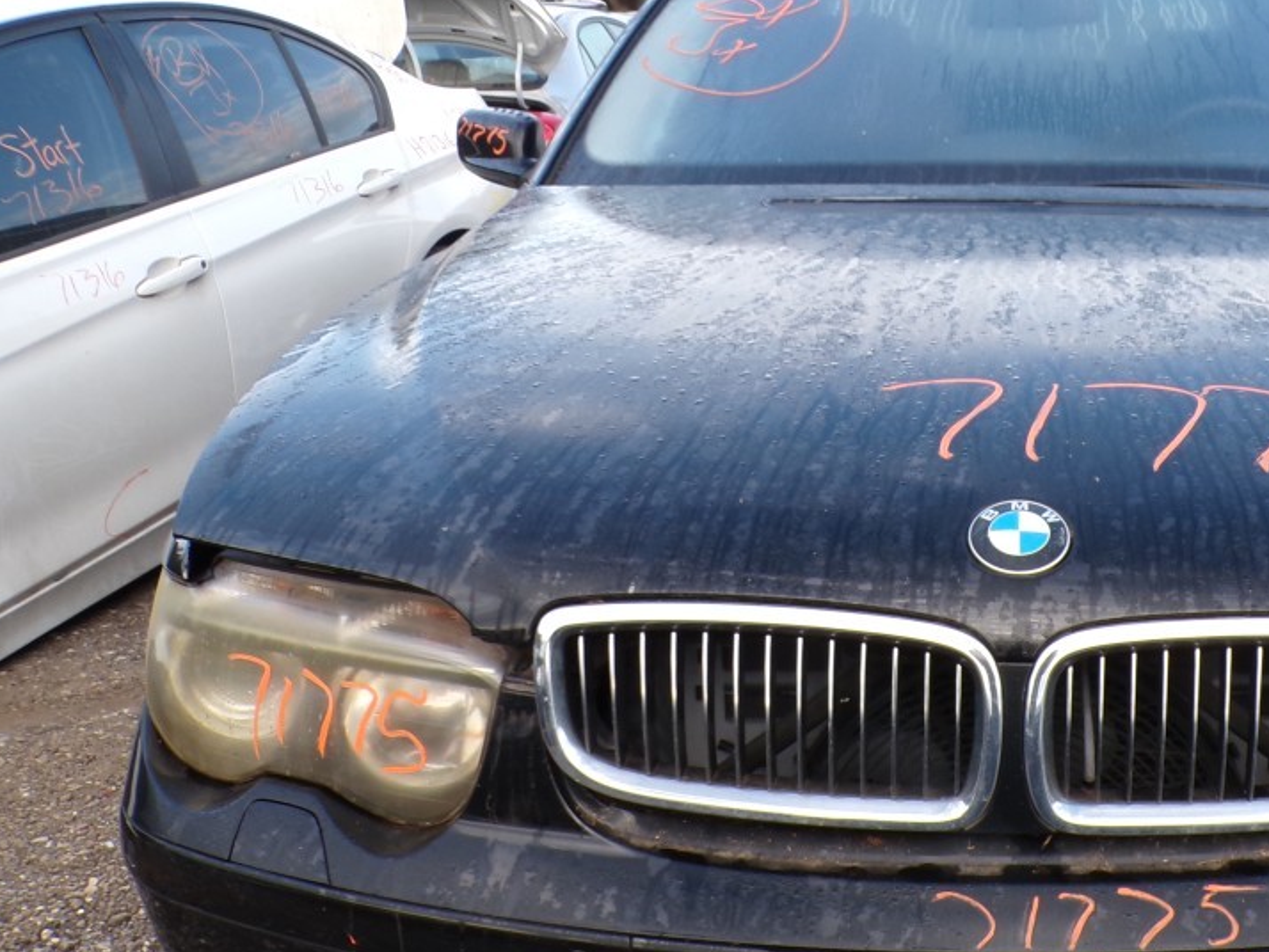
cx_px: 1052
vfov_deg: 33.6
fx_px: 1577
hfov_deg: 41.5
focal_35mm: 43
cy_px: 533
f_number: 4.4
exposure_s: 1/60
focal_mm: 4.3
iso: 100
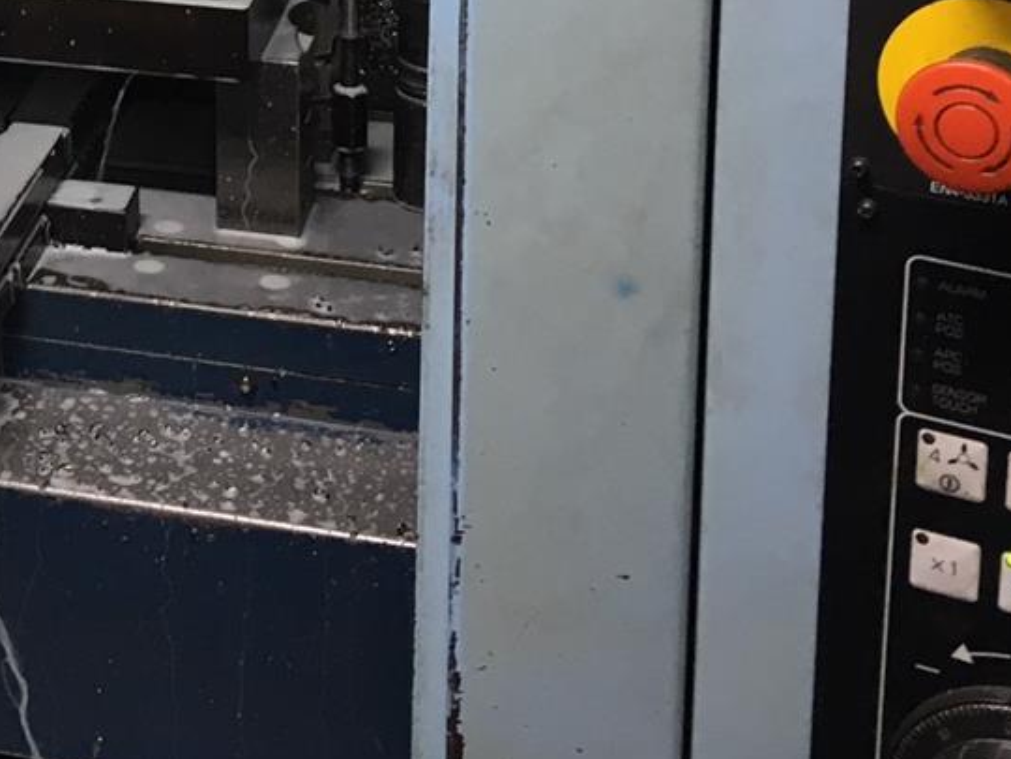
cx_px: -131
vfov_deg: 16.0
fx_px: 2512
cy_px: -324
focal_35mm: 86
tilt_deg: -12.1
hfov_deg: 21.5
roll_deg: +2.7
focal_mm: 4.15
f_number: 2.2
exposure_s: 1/33
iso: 100
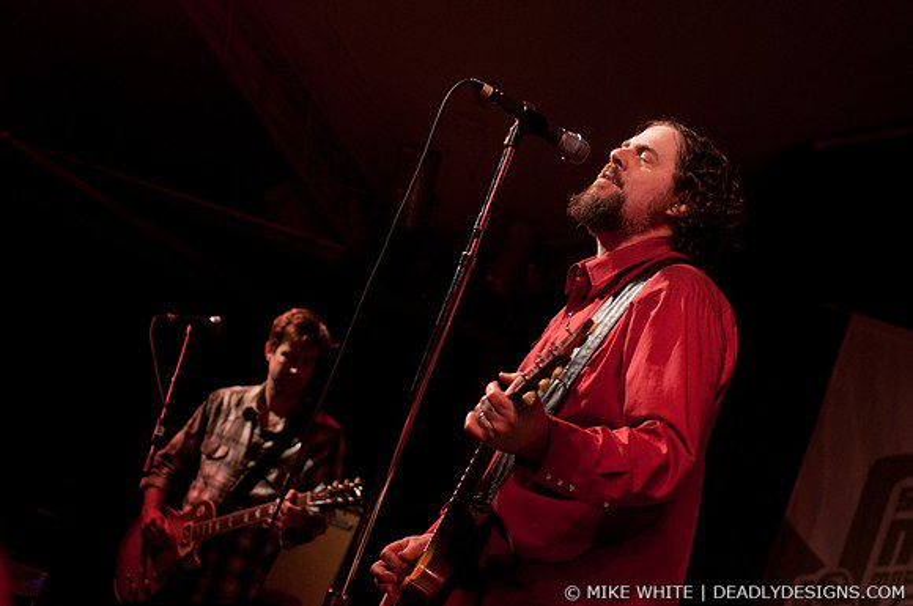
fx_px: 1823
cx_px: 456
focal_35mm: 72
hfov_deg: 28.1
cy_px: 303
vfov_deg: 18.9
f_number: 2.8
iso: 800
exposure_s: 1/200
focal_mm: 48
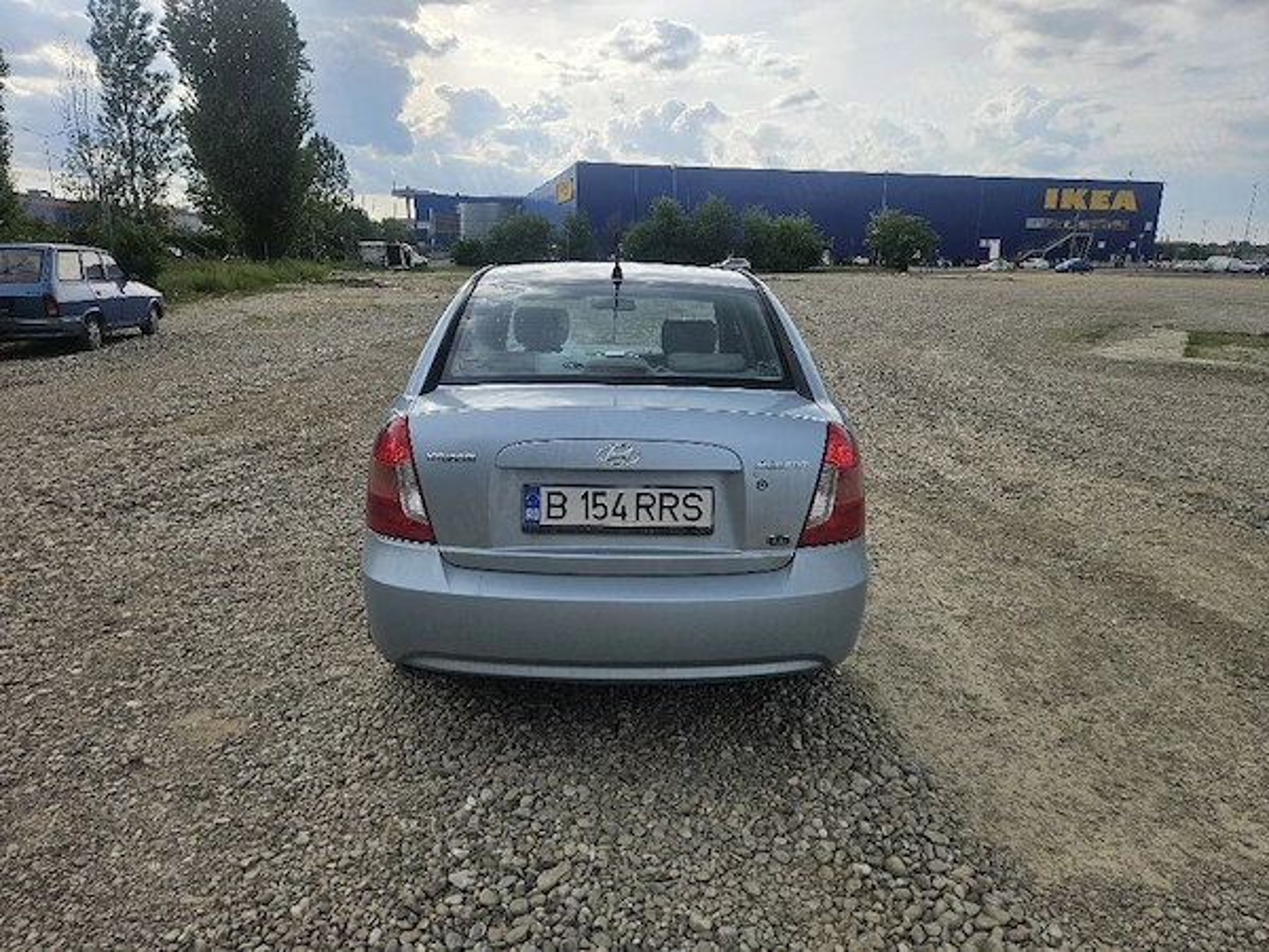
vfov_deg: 58.9
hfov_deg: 73.9
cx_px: 634
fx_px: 843
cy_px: 476
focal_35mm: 23
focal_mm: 5.4
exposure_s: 1/2500
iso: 25
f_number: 1.8
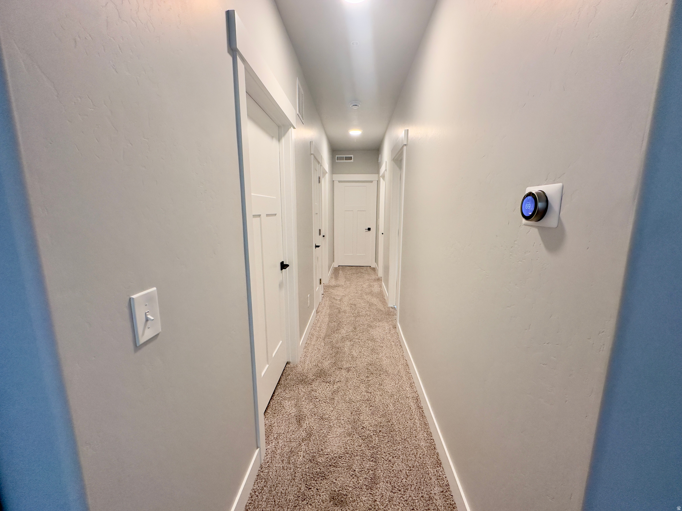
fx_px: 276
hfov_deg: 102.1
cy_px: 256
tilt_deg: -9.4
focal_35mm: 14
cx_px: 341
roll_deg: -0.4
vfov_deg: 85.7
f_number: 2.2
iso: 250
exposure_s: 1/120
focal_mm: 2.22
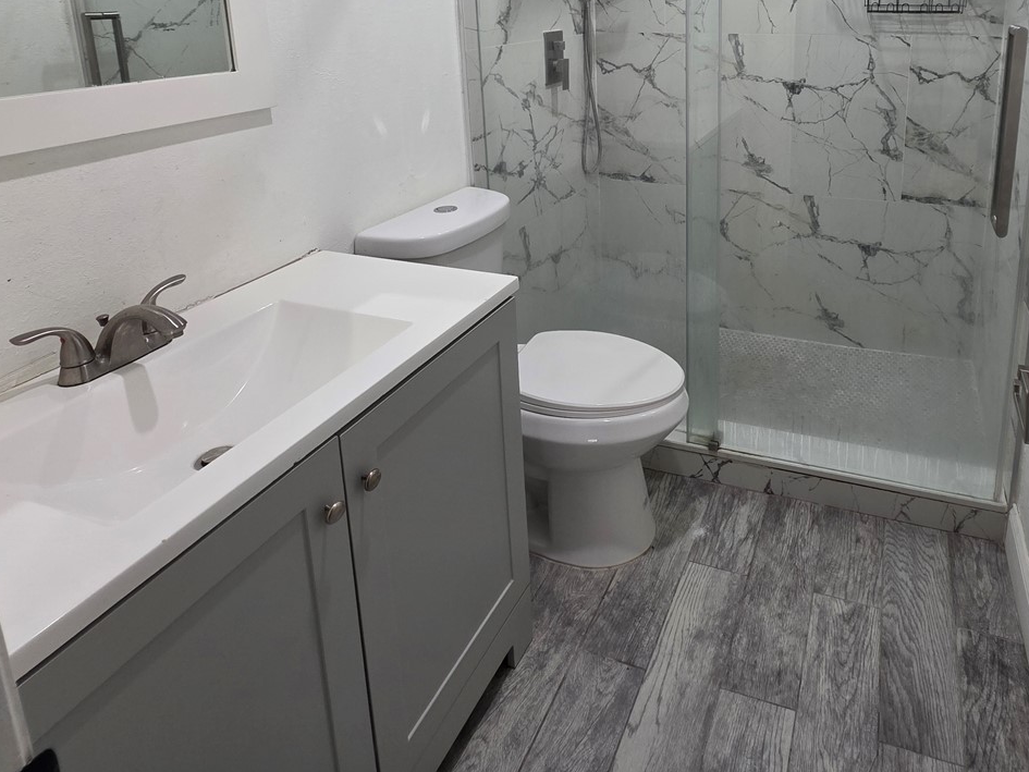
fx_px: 654
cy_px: 137
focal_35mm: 22
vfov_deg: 56.0
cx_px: 669
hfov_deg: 74.5
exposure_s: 1/60
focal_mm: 2.2
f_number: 1.9
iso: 160
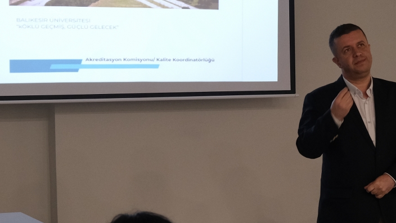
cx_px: 307
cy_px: 141
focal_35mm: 106
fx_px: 1113
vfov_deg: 11.4
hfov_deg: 20.0
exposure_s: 1/52
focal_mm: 29.2
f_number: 4
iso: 1600
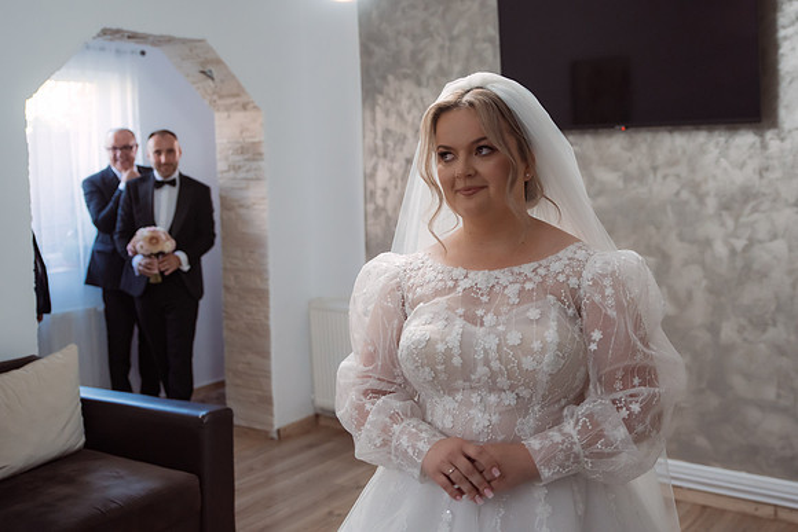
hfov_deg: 45.9
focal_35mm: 42
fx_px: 939
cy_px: 210
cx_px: 462
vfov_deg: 31.6
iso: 1600
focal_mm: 35
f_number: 2.8
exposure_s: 1/200
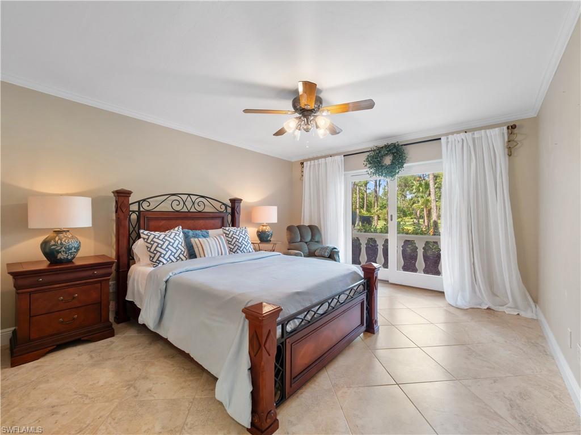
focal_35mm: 14
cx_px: 290
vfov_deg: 85.7
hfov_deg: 102.1
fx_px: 235
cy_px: 218
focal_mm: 7
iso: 200
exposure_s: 1/3
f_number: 7.1
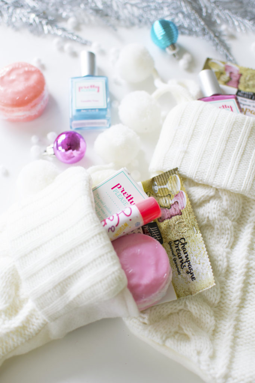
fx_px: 558
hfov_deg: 25.8
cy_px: 192
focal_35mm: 52
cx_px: 128
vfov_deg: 37.8
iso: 200
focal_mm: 35
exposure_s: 1/60
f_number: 3.2
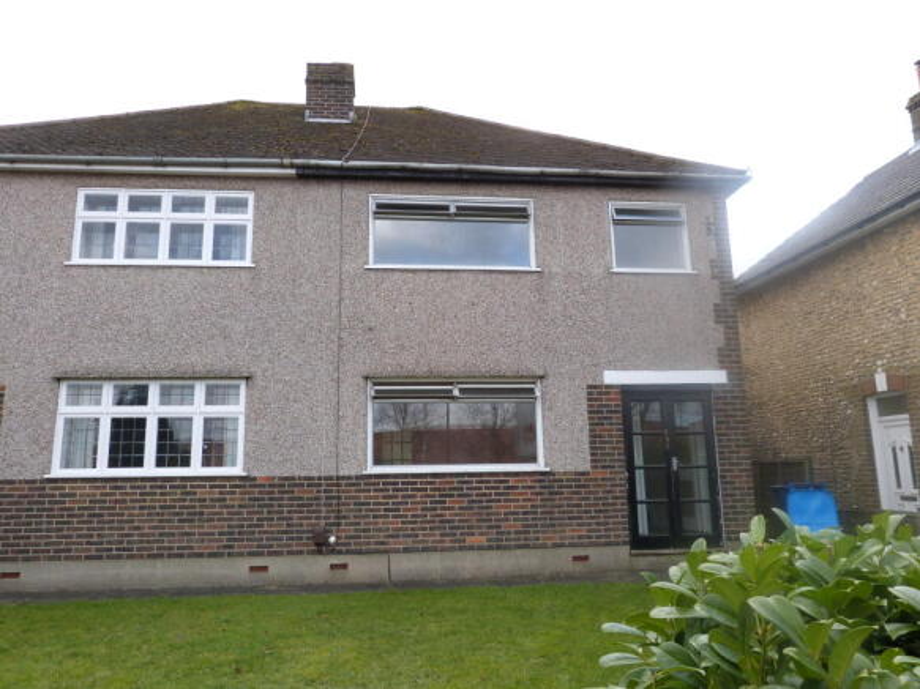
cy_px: 344
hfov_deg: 69.4
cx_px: 460
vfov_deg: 54.9
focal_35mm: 25
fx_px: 664
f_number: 4
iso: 100
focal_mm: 4.5
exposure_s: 1/125
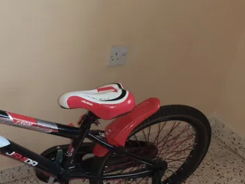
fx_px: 340
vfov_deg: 29.7
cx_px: 20
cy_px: 142
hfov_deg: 36.9
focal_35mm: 48
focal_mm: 3.93
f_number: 1.7
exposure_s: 1/60
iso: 100
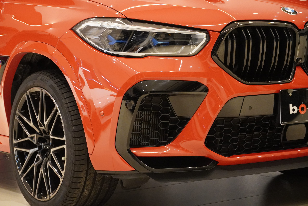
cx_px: 154
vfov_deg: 13.2
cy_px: 103
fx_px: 885
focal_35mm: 104
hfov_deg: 19.7
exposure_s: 1/160
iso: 6400
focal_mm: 69
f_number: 5.6
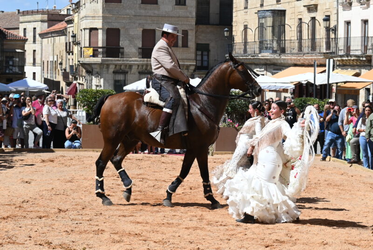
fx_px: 1006
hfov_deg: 21.0
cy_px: 125
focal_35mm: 97
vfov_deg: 14.1
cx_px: 186
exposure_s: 1/1250
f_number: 8
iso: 400
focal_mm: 65
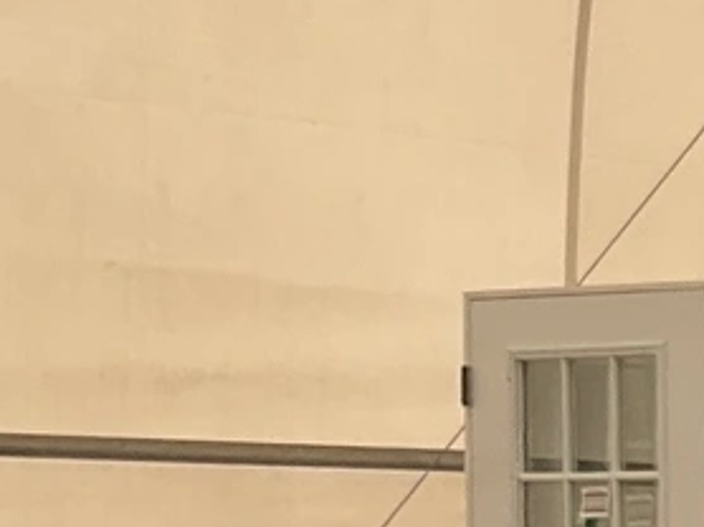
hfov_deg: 8.3
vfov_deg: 6.9
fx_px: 4247
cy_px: 892
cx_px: 1996
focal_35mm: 209
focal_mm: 3
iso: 20
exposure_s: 1/169
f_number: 1.8
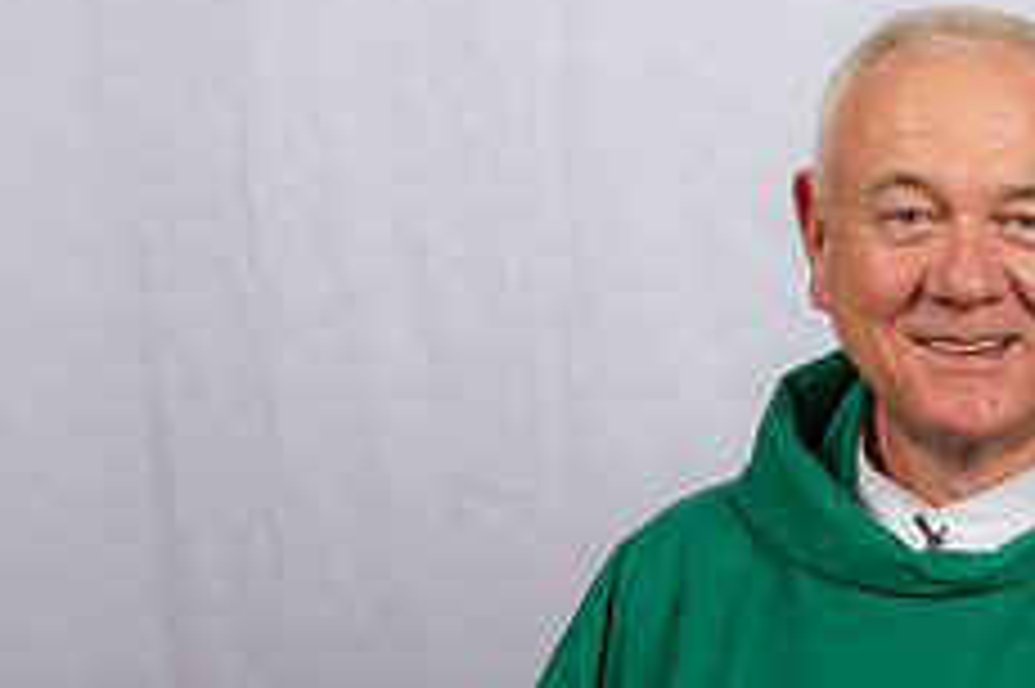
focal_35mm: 121
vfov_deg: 11.2
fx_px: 3476
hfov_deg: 16.3
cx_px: 1192
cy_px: 657
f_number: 8
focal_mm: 48
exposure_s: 1/200
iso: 320
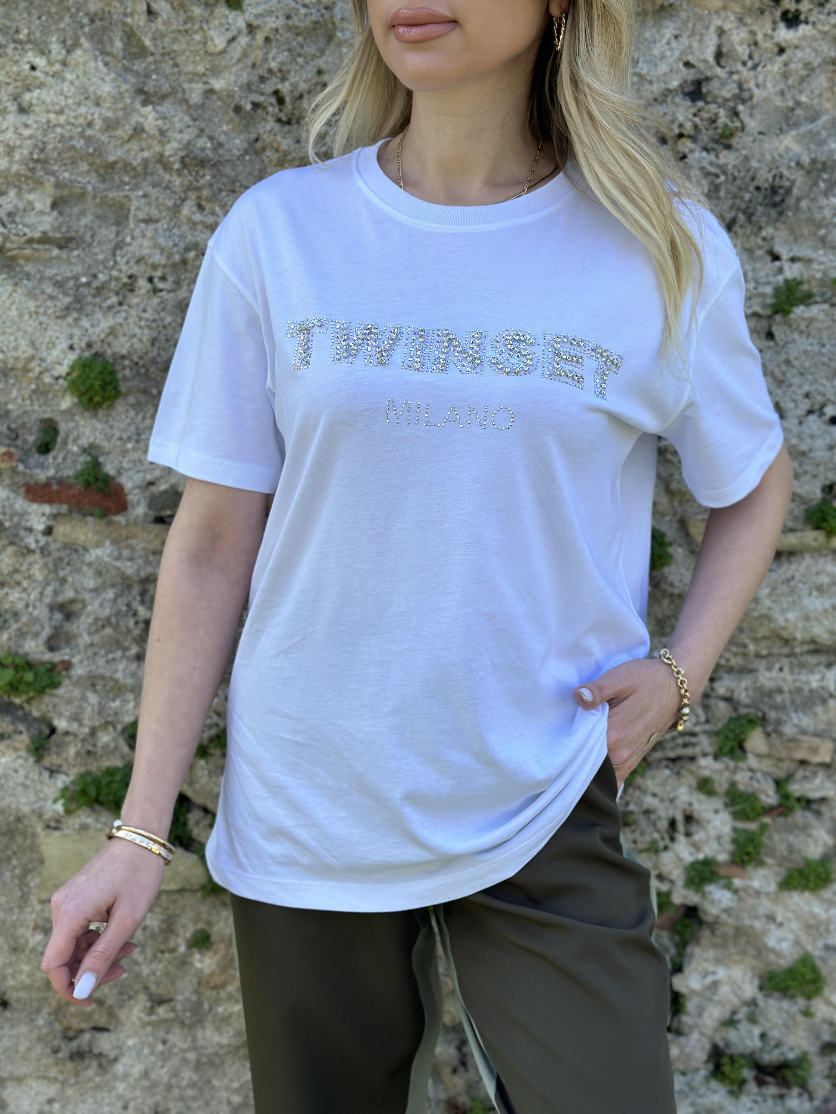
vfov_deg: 39.7
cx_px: 418
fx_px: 1546
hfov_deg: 30.3
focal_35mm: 48
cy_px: 557
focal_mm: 6.86
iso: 80
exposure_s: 1/1357
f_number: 1.78
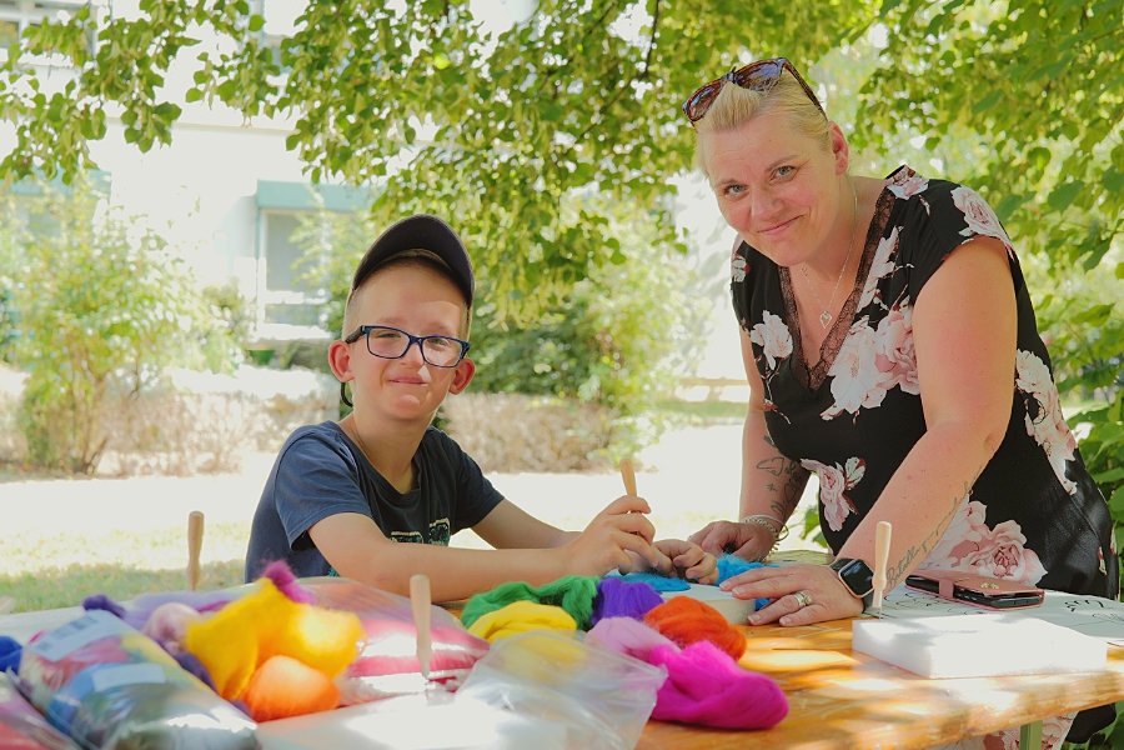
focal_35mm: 50
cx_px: 562
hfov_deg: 39.6
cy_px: 375
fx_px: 1561
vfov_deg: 27.0
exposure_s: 1/60
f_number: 5.6
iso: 125
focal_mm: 50
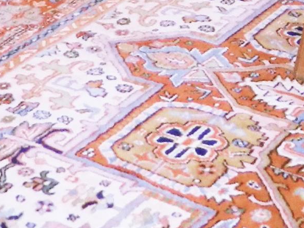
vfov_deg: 10.0
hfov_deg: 15.3
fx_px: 1124
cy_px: -332
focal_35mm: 128
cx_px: 250
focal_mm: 4.5
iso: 500
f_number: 3.5
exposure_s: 1/30
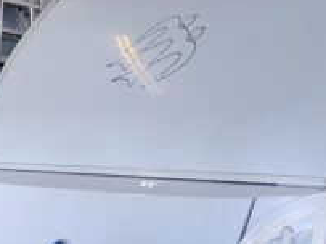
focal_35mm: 71
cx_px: 151
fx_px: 668
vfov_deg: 20.7
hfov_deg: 27.4
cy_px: 151
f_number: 1.78
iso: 64
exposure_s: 1/100
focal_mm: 6.76
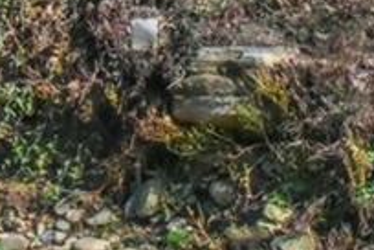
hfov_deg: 11.9
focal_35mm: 171
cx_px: 326
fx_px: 1776
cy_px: 115
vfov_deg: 8.0
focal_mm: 34
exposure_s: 1/400
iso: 4000
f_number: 20
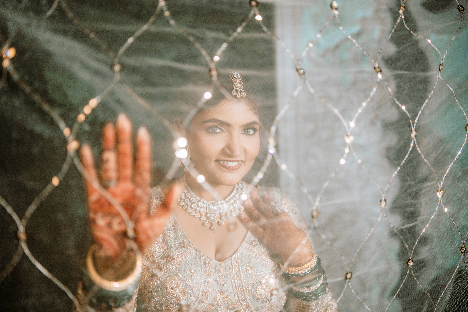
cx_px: 232
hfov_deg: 53.1
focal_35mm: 36
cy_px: 156
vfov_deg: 36.9
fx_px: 468
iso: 640
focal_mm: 35
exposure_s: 1/320
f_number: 1.4
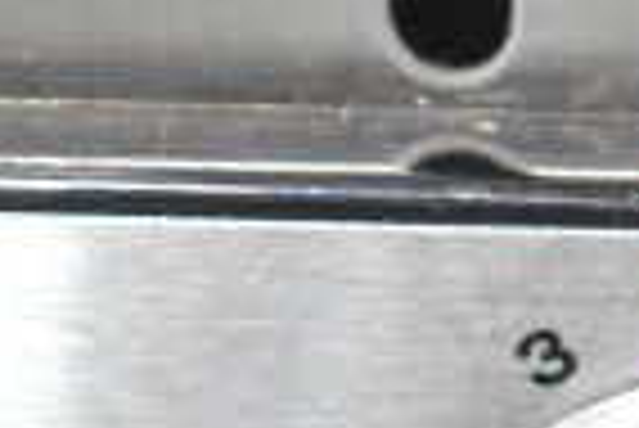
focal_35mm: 199
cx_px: 1143
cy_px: -385
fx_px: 3538
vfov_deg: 6.7
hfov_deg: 9.8
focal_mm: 31
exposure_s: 1/100
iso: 6400
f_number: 5
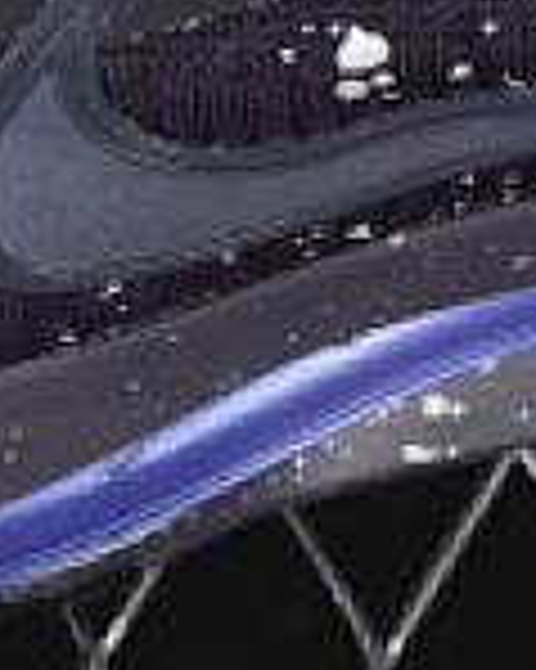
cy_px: -688
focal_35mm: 511
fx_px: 10143
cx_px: 230
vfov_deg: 3.8
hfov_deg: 3.0
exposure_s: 1/60
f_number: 6.3
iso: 160
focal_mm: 50
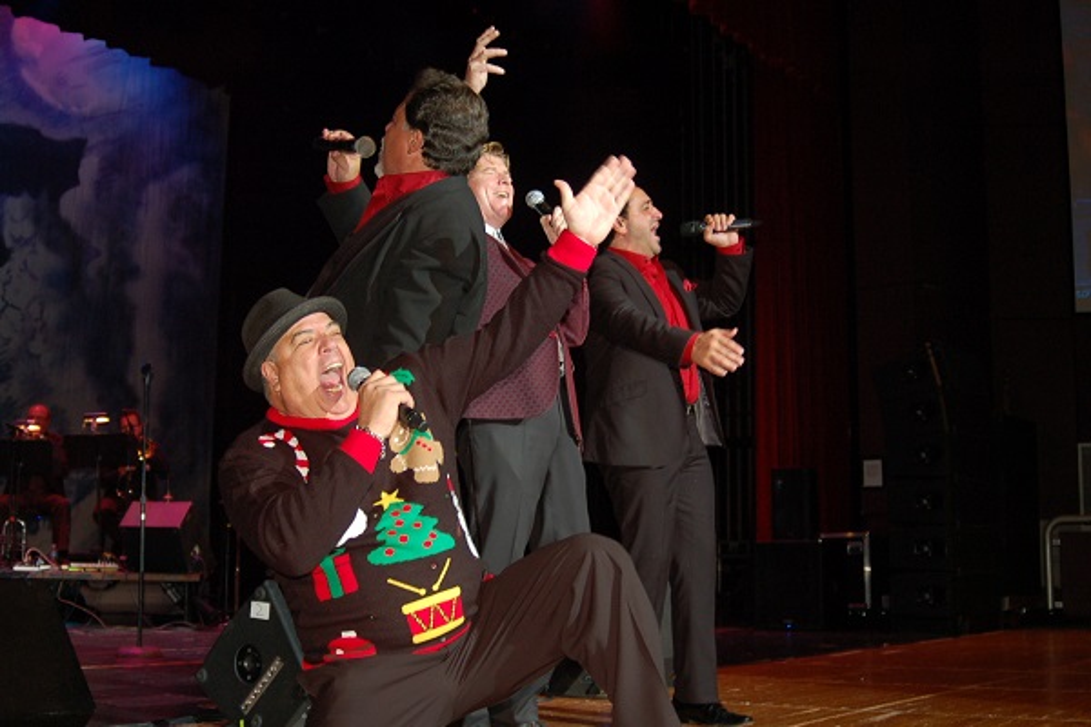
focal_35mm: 42
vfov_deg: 31.9
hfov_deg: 46.4
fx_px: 1273
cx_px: 546
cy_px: 364
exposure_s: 1/60
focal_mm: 28
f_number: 3.3
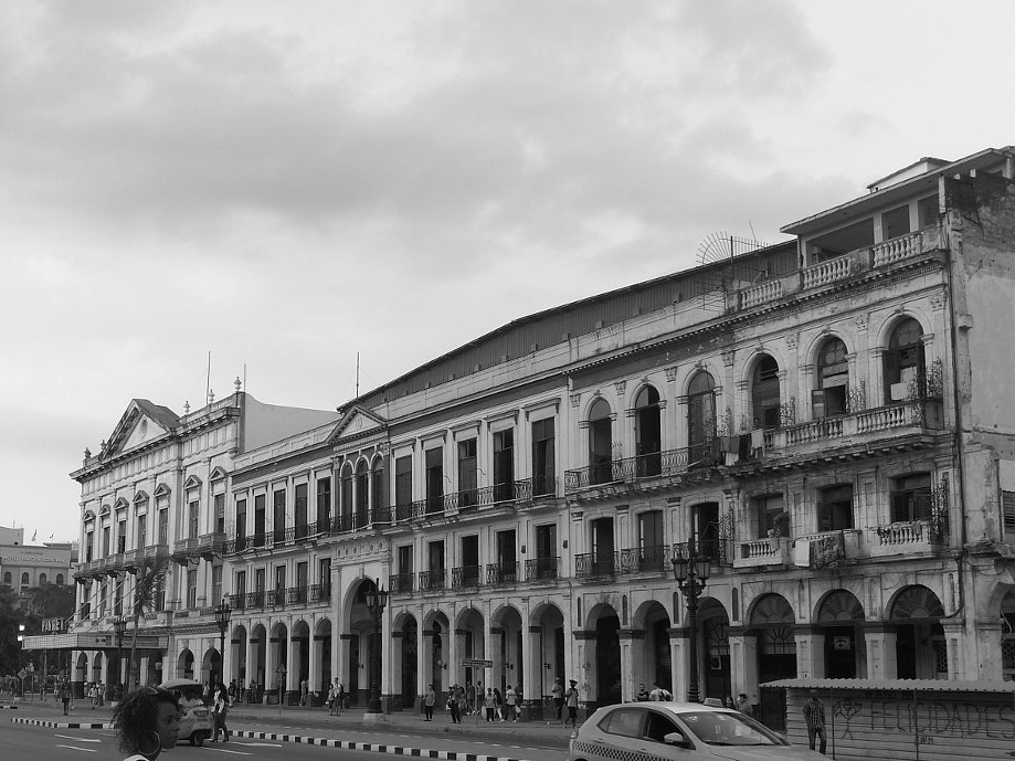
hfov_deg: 40.3
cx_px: 412
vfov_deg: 30.8
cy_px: 467
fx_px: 1378
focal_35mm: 47
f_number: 2.2
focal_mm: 3.95
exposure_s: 1/217
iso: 50
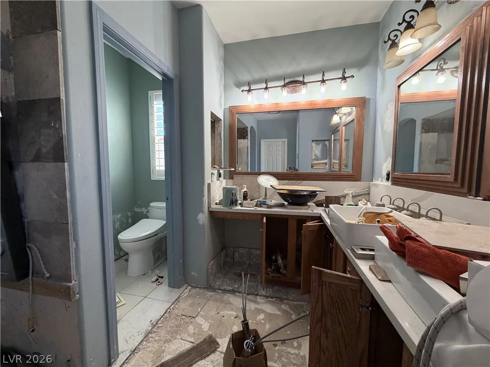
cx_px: 245
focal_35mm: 14
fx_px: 198
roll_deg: -0.5
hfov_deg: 102.1
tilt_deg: -4.3
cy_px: 184
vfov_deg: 85.7
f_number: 2.2
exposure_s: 1/120
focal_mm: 2.22
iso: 250
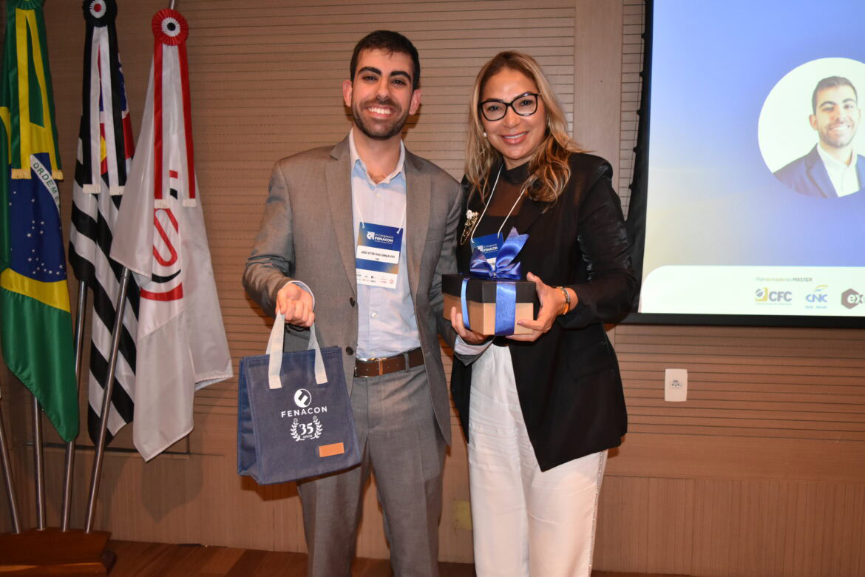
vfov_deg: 38.4
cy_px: 288
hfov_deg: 55.1
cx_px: 432
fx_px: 829
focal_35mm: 34
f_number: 3.8
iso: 1400
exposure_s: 1/60
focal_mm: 23
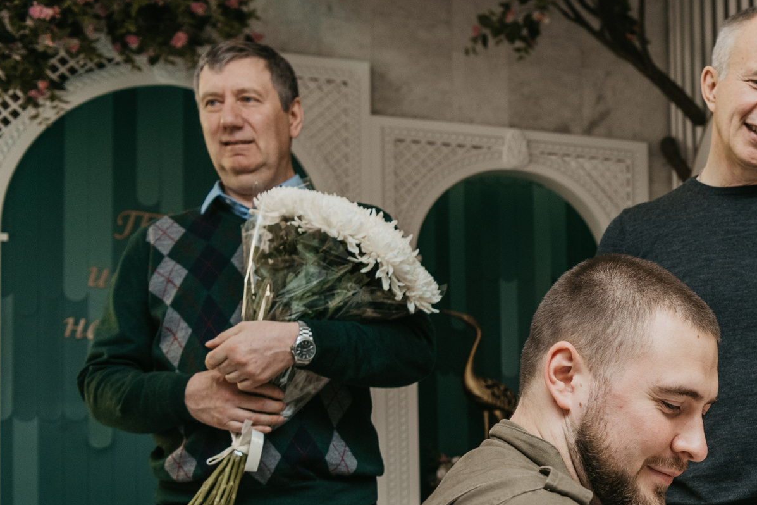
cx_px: 785
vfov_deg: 21.4
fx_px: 1304
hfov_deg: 29.8
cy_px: 462
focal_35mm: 62
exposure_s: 1/160
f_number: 4.5
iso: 500
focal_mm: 29
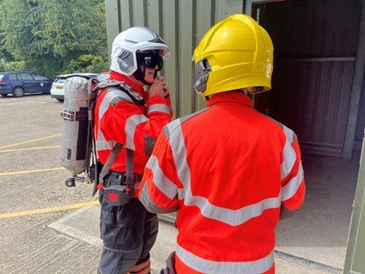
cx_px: 182
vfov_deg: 54.9
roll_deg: +0.4
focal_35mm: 25
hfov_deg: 69.4
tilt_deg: -15.2
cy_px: 137
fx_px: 264
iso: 32
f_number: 1.6
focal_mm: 5.1
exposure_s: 1/1976
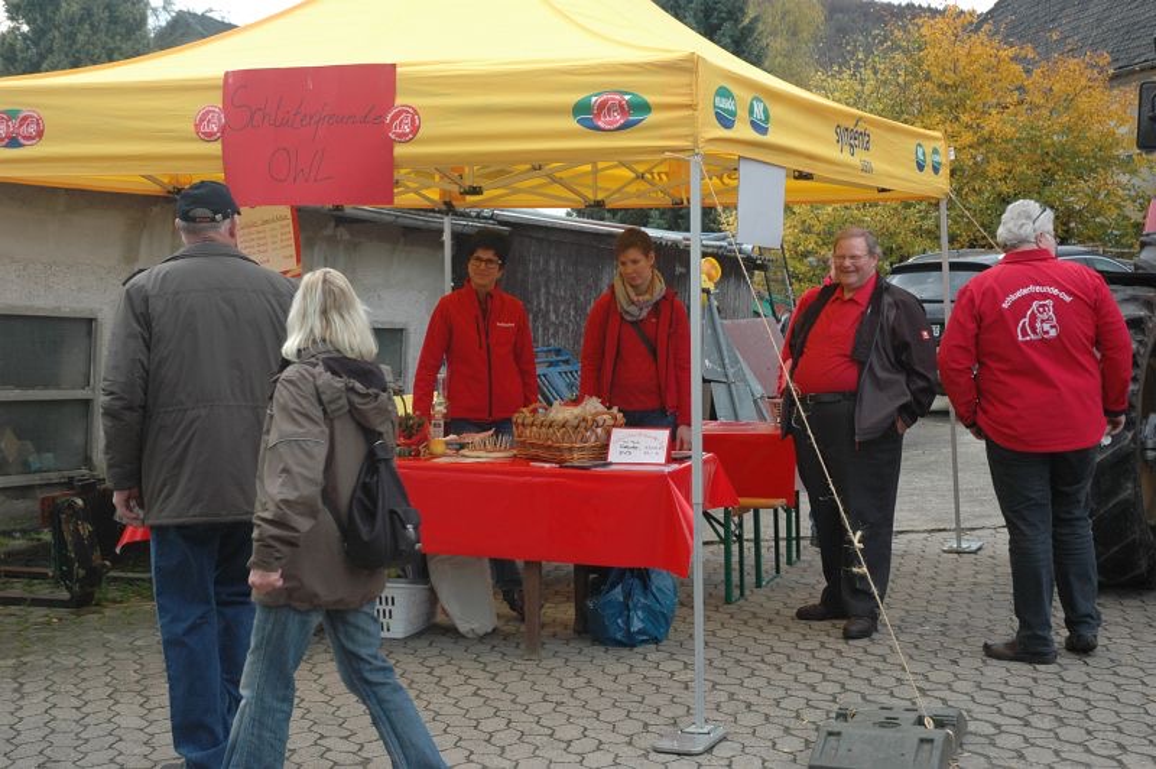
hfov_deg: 33.4
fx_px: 1925
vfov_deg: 22.6
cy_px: 384
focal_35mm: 60
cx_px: 578
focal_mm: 40
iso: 400
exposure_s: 1/160
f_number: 6.3
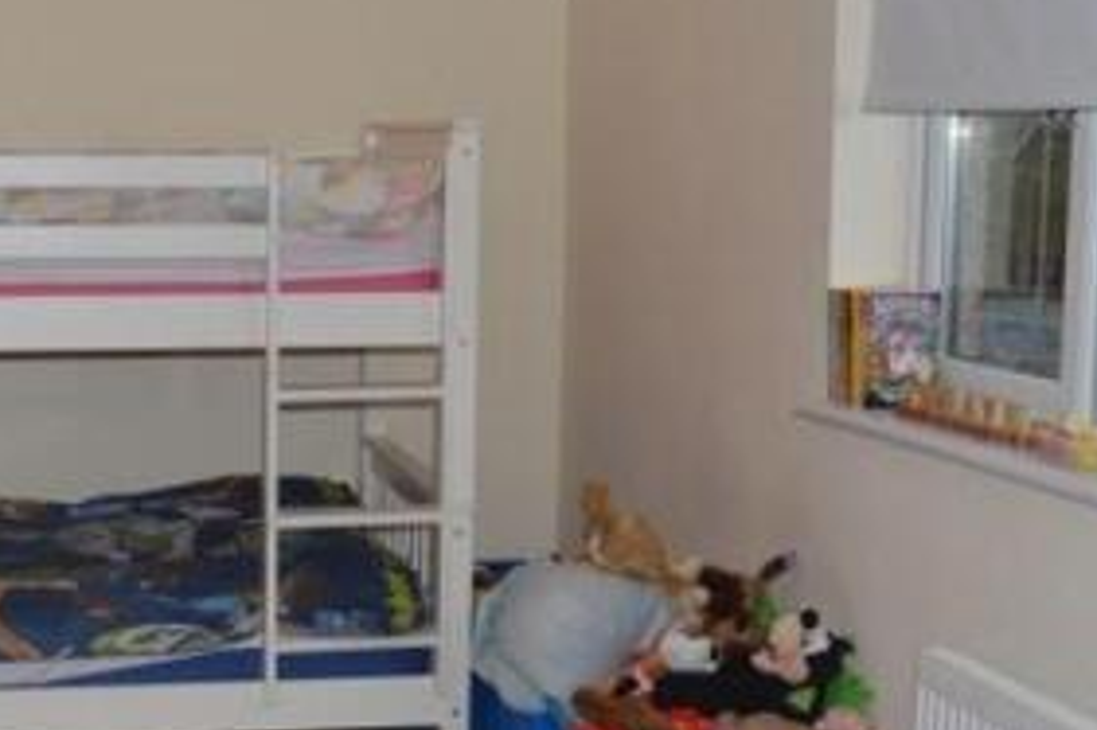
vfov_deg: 21.5
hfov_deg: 31.3
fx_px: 1919
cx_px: 265
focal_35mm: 63
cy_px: 449
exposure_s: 1/60
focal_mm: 18
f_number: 8
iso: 160
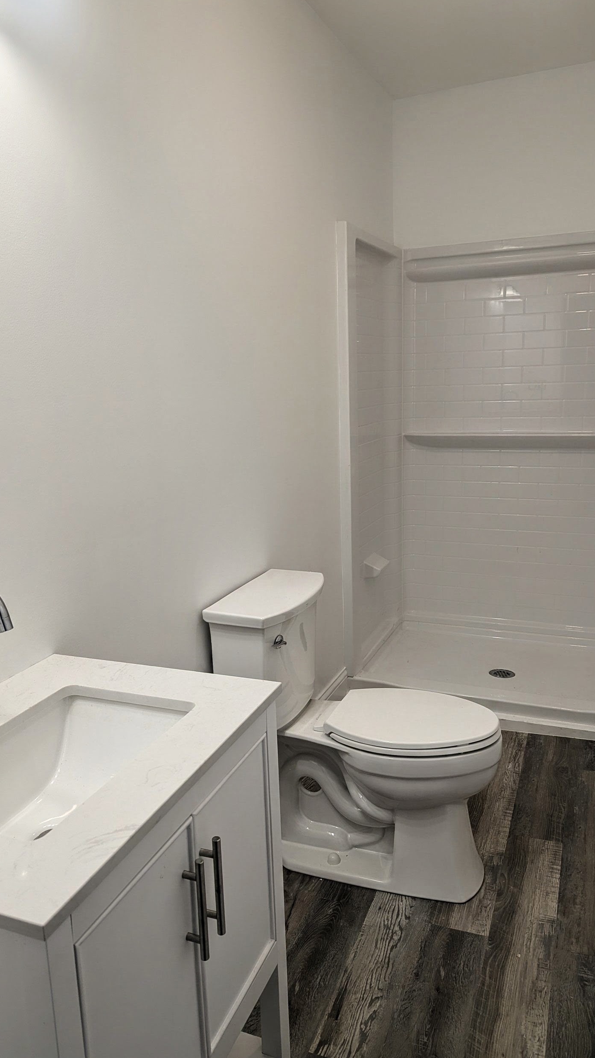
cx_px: 294
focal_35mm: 27
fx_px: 757
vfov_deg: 69.9
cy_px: 538
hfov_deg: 42.9
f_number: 1.85
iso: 41
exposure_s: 1/145
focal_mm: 6.81
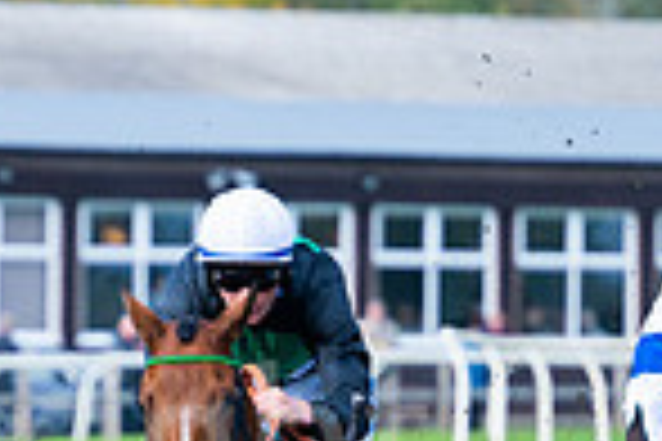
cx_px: 14
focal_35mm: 742
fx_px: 13643
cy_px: 638
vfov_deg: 1.9
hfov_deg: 2.8
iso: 500
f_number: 4
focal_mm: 170
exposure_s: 1/1000
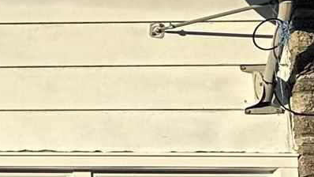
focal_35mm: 202
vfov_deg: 6.0
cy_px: 147
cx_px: -643
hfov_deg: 8.7
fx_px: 1682
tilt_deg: +10.4
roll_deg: -1.0
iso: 80
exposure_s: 1/5525
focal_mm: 6.86
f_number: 1.78
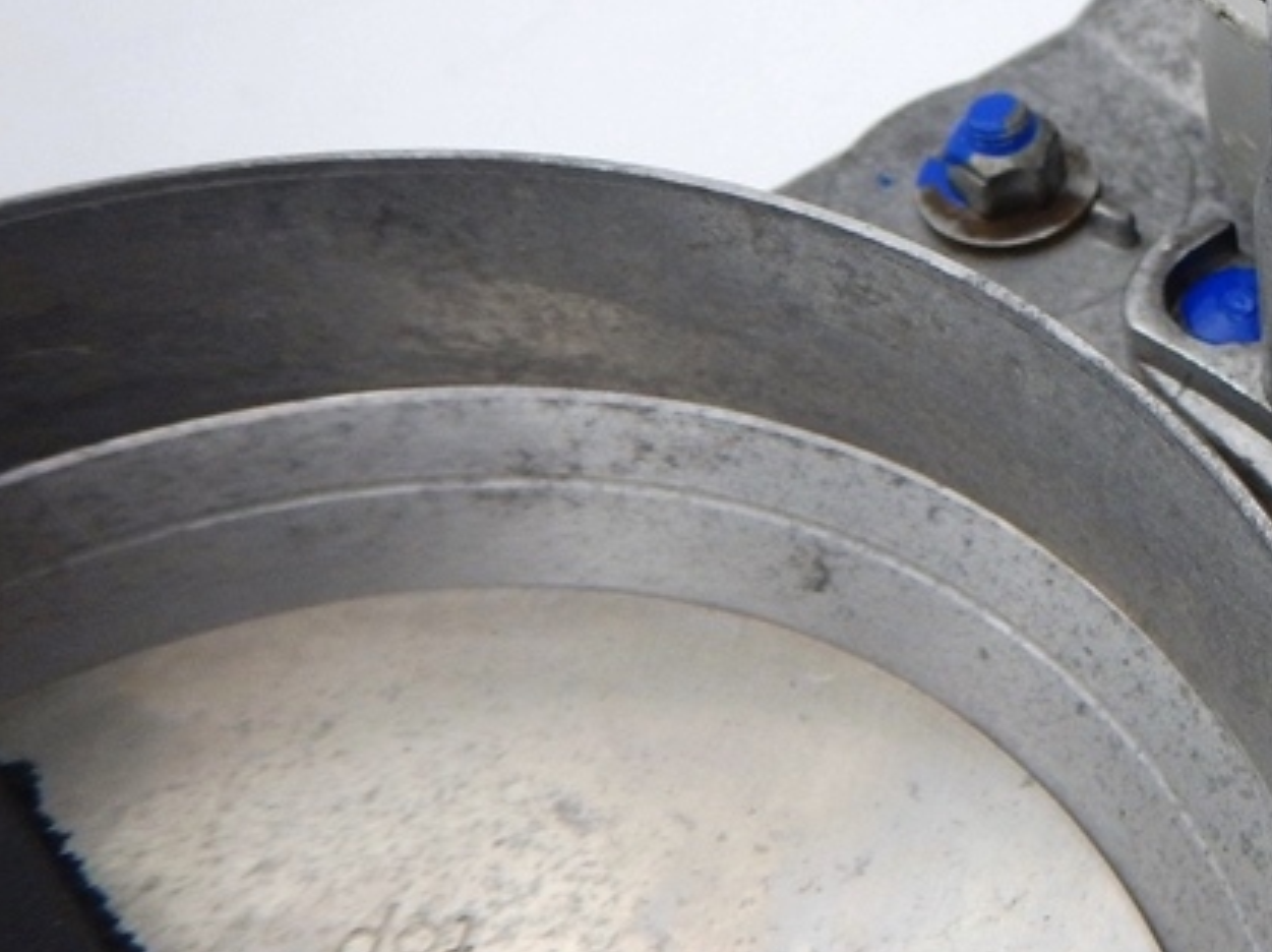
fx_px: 2166
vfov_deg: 24.4
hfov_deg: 28.8
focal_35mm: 59
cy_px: 214
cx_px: 1486
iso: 125
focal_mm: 4.3
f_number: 2.8
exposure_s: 1/400
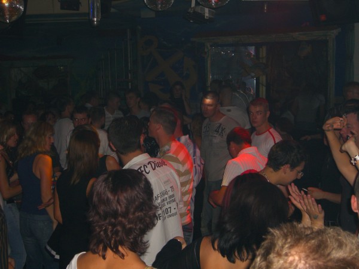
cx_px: 180
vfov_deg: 25.7
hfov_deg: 33.8
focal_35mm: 57
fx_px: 591
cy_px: 134
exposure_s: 1/60
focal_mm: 11.8
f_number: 3.6
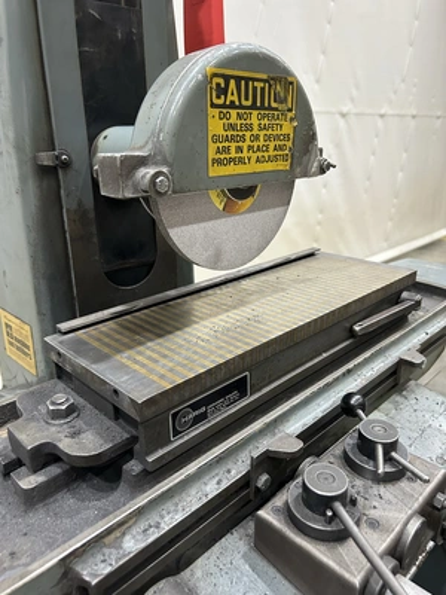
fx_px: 447
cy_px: 298
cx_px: 223
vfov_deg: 67.3
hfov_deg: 53.1
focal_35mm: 26
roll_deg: +1.4
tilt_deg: -18.8
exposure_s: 1/60
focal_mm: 5.7
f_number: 1.5
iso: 320
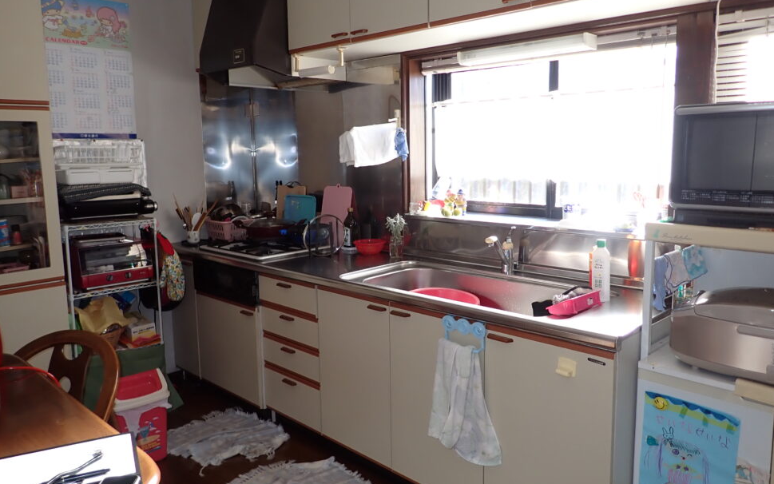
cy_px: 227
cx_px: 381
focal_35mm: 28
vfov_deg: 44.5
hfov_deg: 66.5
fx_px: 591
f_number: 2
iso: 100
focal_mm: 4.5
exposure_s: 1/100
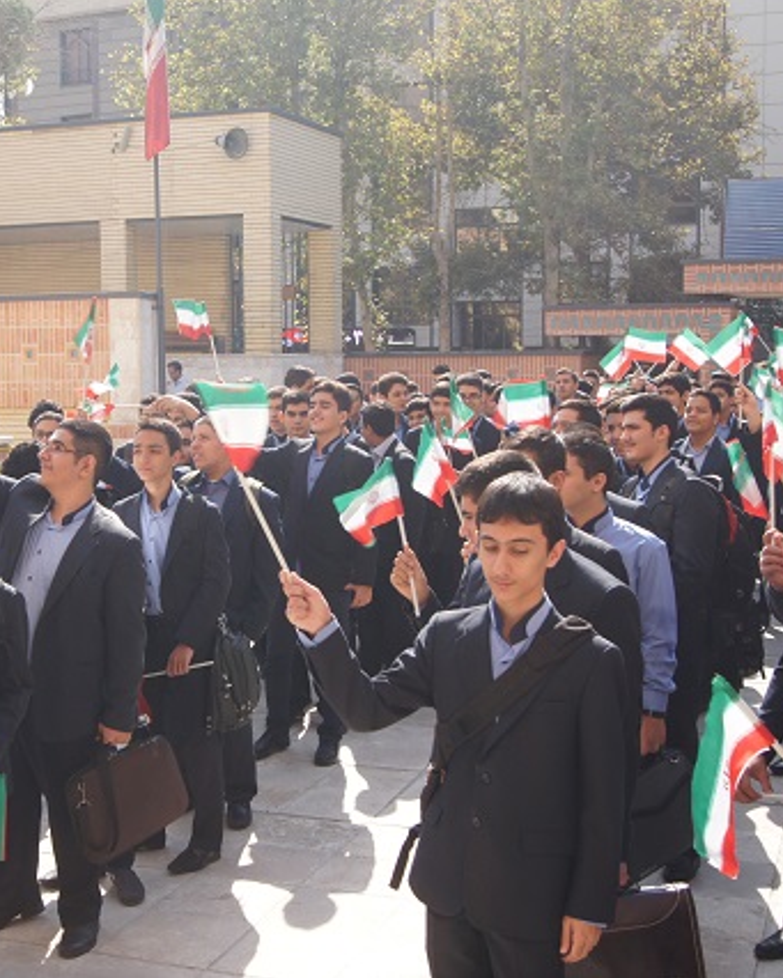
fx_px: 1477
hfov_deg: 29.4
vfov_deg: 36.6
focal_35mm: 51
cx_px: 238
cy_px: 489
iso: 200
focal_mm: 24
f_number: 10
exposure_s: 1/125
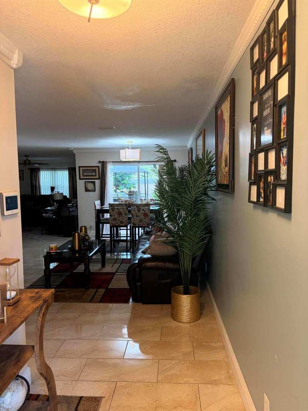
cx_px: 154
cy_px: 206
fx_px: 308
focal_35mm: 26
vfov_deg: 67.3
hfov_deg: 53.1
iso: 200
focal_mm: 5.96
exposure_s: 1/120
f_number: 1.6
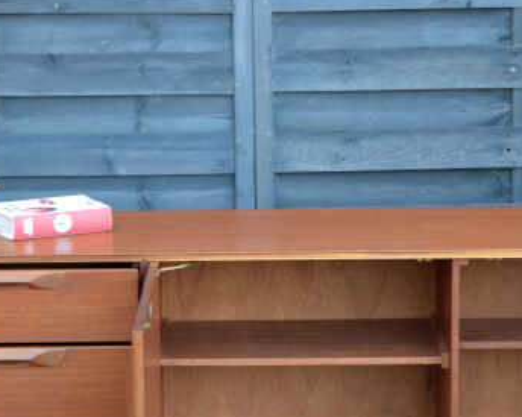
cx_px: 250
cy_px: 349
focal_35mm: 140
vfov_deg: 11.0
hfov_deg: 13.8
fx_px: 2162
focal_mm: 38
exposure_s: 1/60
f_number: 4.8
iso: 500
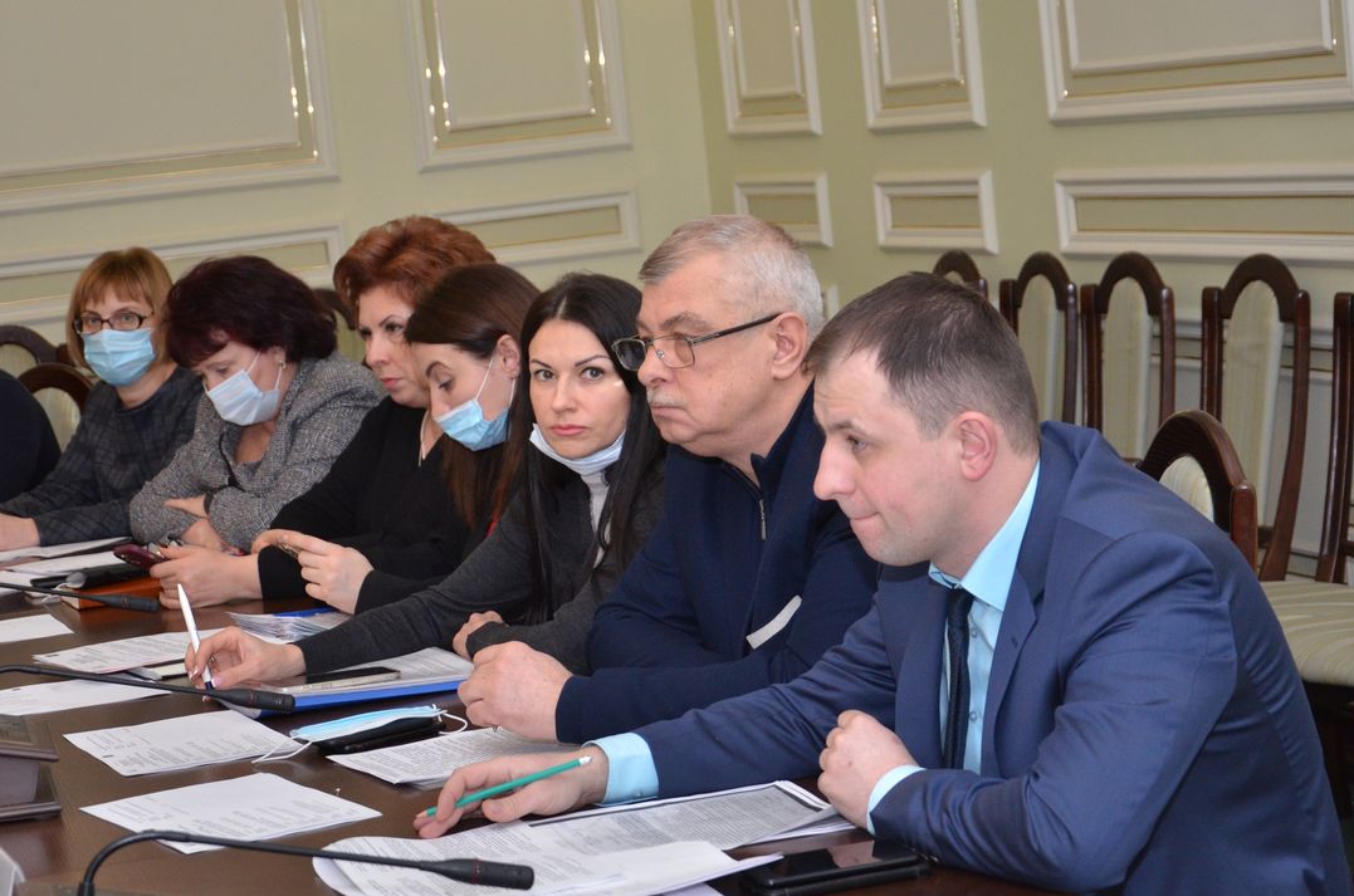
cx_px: 598
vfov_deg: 17.4
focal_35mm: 78
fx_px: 2927
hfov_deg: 26.0
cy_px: 400
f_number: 4.5
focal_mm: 40
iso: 800
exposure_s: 1/250
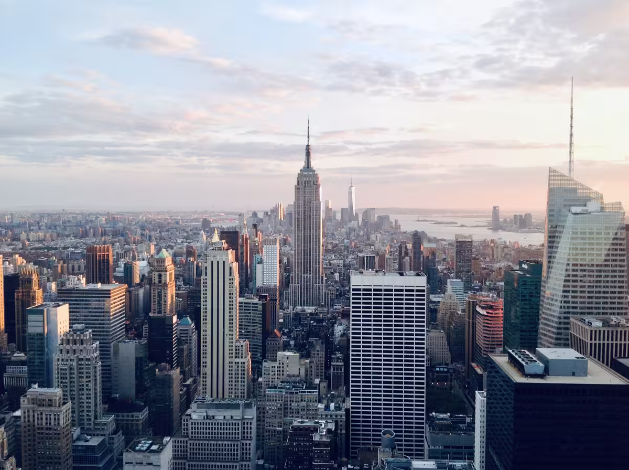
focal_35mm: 35
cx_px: 314
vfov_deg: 40.6
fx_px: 635
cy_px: 235
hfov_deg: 52.7
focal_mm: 4.28
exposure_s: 1/122
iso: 50
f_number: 2.4
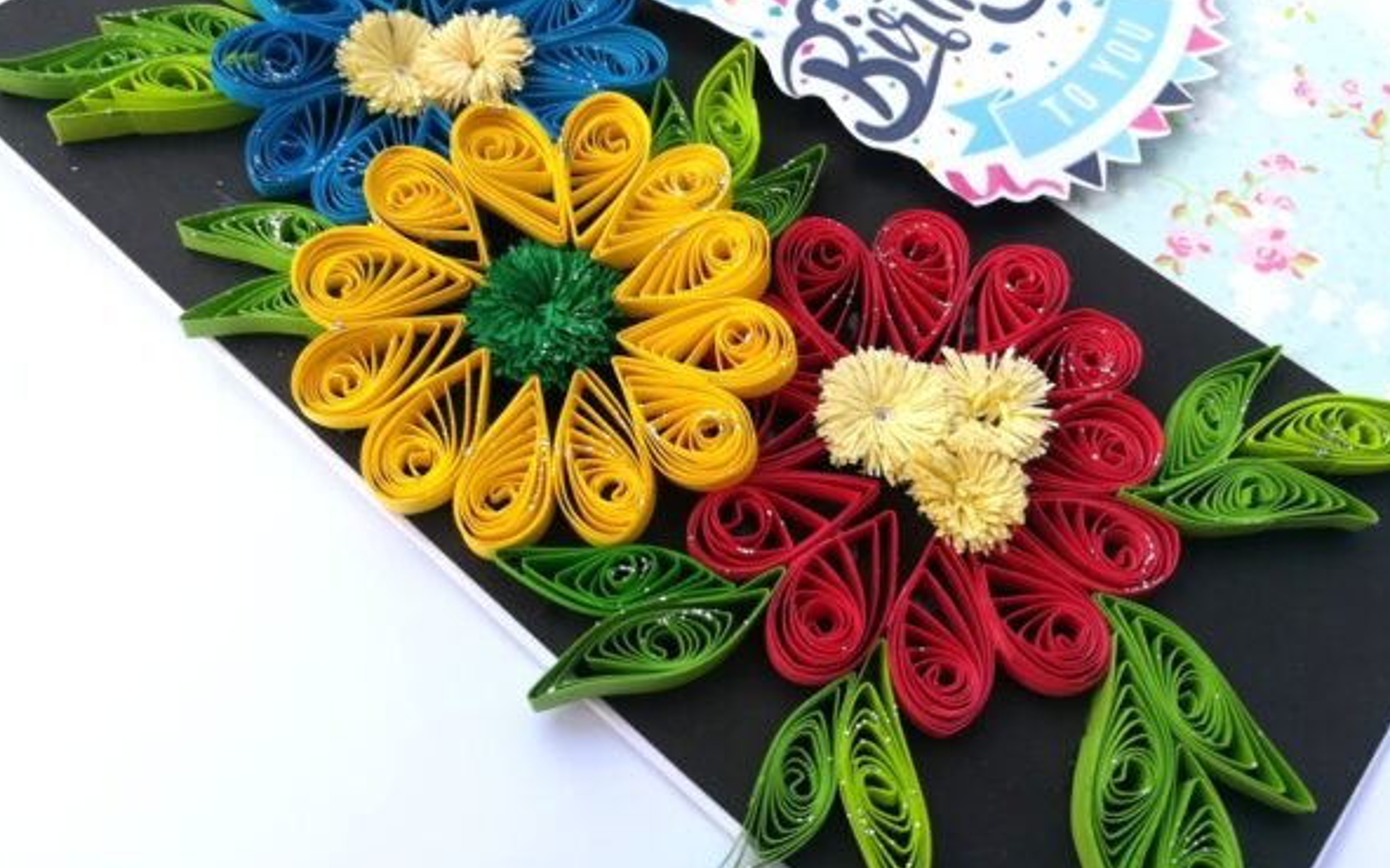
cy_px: 365
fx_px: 1060
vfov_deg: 44.4
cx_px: 696
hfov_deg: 66.5
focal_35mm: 28
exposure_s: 1/132
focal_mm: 3.83
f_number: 2.2
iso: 50
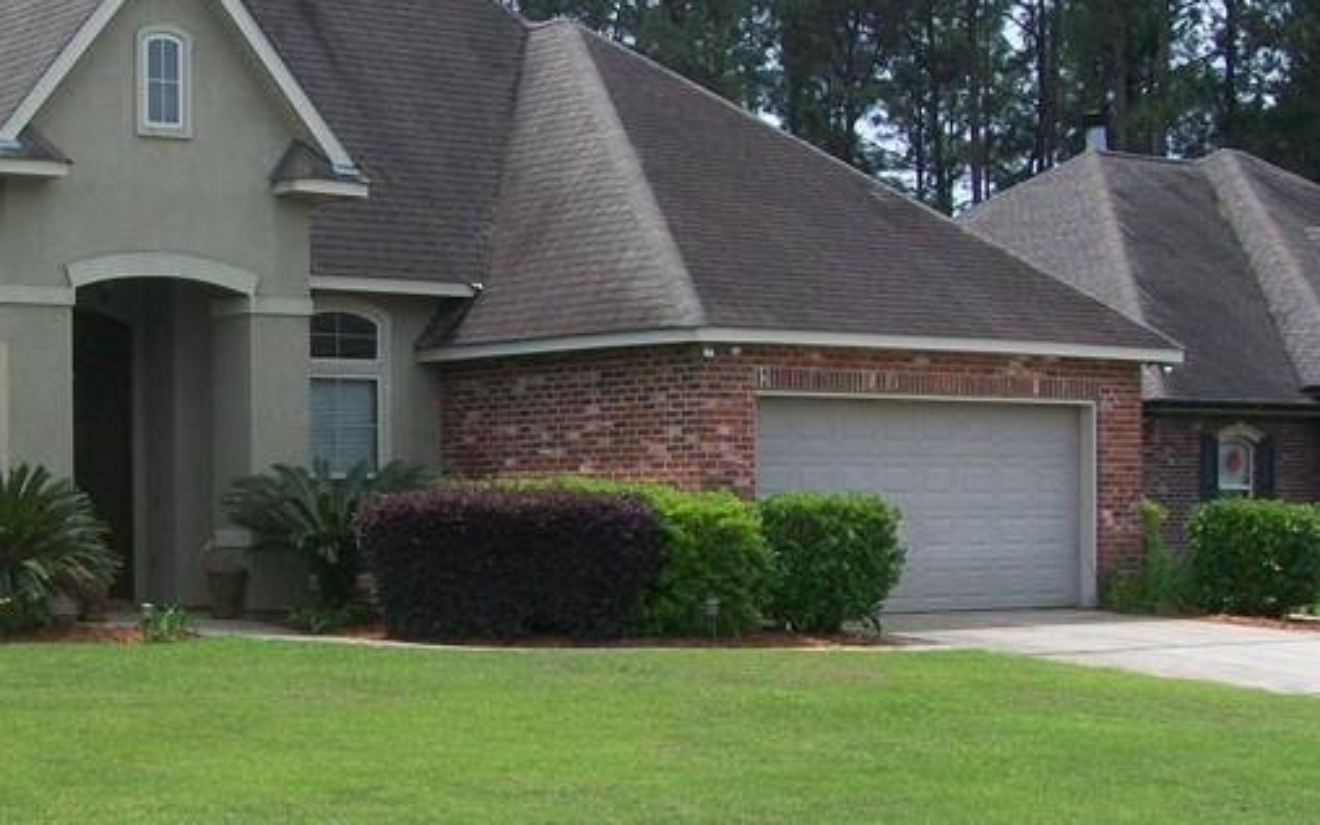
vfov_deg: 16.9
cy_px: 575
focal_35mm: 77
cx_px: 284
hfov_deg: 26.4
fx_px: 2770
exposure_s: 1/320
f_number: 4.8
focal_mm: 6
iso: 64
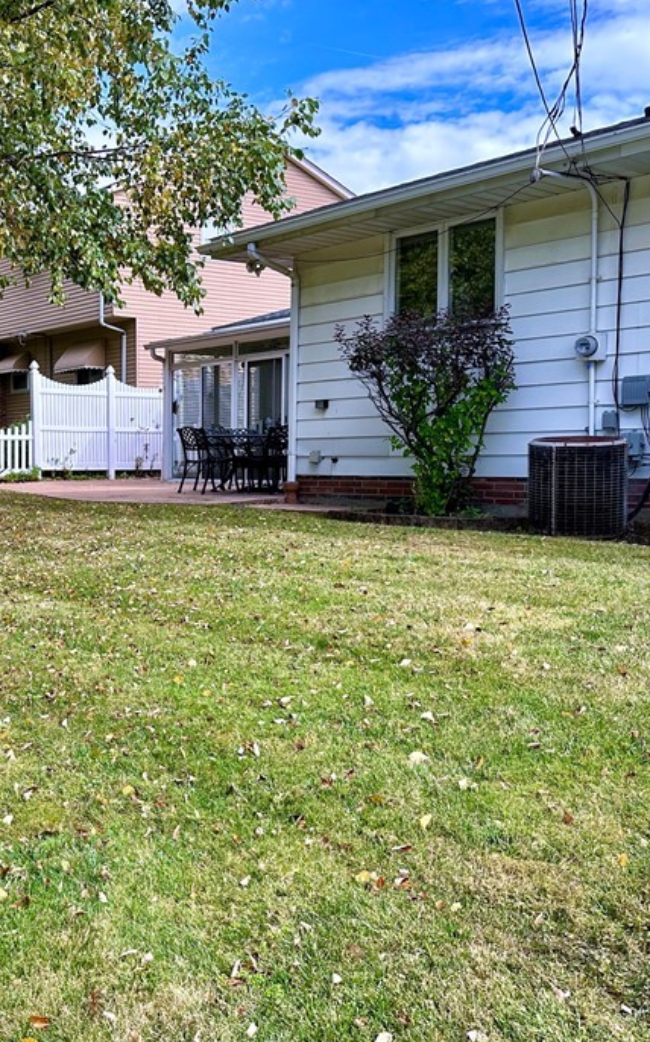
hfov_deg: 32.0
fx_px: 1078
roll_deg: +0.6
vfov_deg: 51.6
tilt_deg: -2.4
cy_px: 507
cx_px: 74
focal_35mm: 38
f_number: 1.78
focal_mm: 6.86
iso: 80
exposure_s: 1/1517
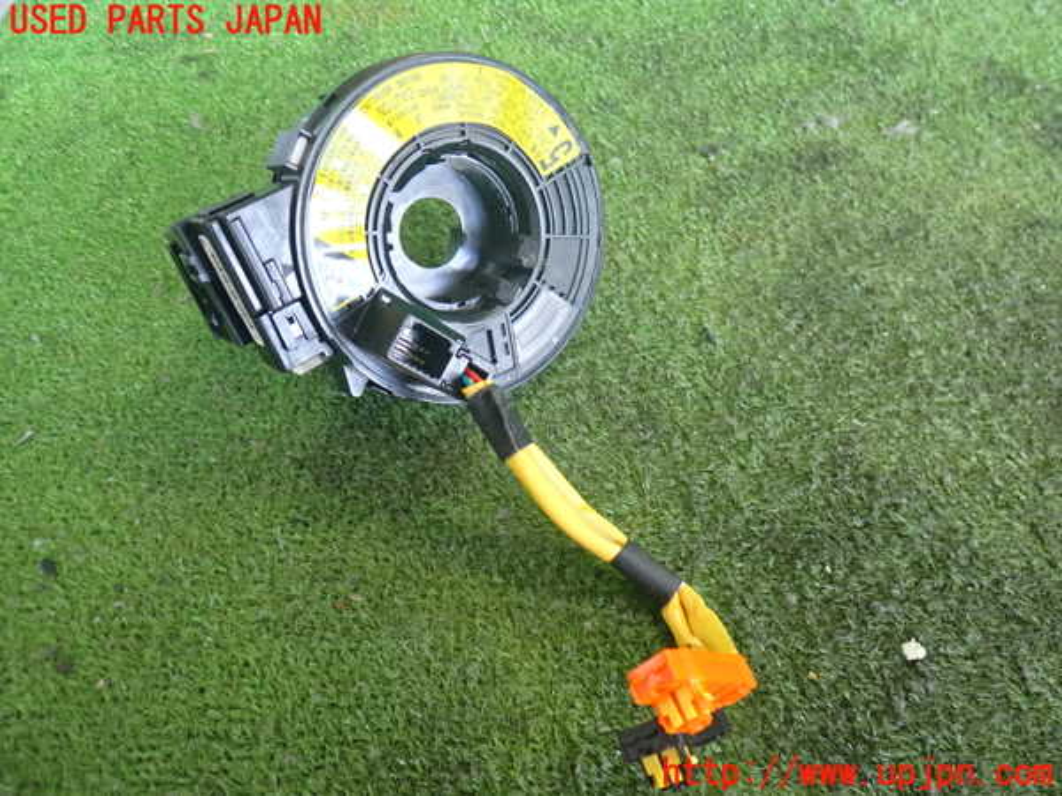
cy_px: 398
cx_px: 531
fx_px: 920
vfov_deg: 46.8
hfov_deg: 60.0
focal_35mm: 30
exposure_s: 1/30
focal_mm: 5.4
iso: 250
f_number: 2.3
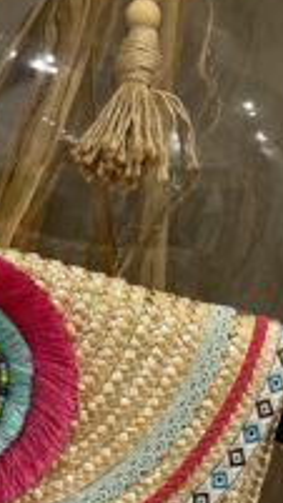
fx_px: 1855
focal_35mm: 139
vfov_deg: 15.4
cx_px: -63
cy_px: 103
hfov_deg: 8.6
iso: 160
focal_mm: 7.5
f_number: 2.2
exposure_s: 1/50
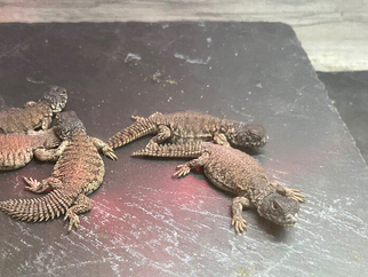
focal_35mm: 38
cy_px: 193
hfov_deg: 48.3
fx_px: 404
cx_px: 127
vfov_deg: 37.2
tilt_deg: -47.6
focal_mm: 5.1
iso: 250
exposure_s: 1/50
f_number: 1.6
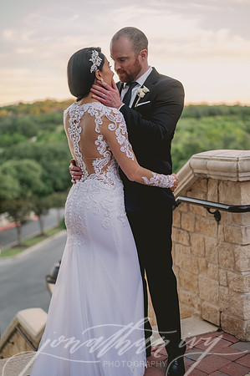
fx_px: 522
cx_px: 125
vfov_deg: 39.6
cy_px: 188
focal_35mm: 50
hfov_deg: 26.9
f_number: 2
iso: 160
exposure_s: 1/640
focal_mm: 50
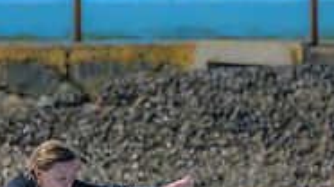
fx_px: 23162
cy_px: 269
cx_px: 185
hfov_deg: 0.8
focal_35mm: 2619
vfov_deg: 0.5
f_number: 11
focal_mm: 800
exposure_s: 1/1000
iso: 320
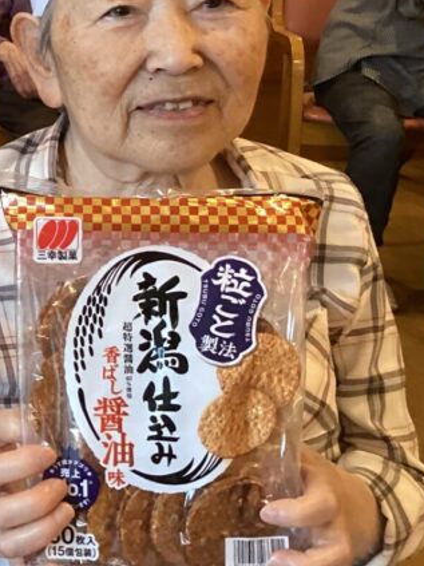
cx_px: -226
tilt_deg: -11.3
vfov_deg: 25.7
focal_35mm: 75
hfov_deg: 17.5
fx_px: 1225
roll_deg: +1.8
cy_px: 138
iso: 200
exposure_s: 1/50
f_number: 2.4
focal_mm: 3.3
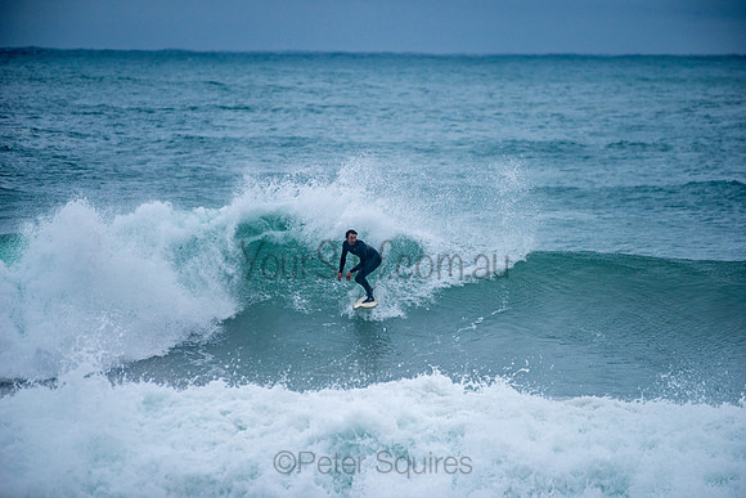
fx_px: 10363
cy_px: 249
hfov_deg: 4.1
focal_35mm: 500
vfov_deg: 2.8
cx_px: 373
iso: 400
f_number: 5.6
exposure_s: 1/1250
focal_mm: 500
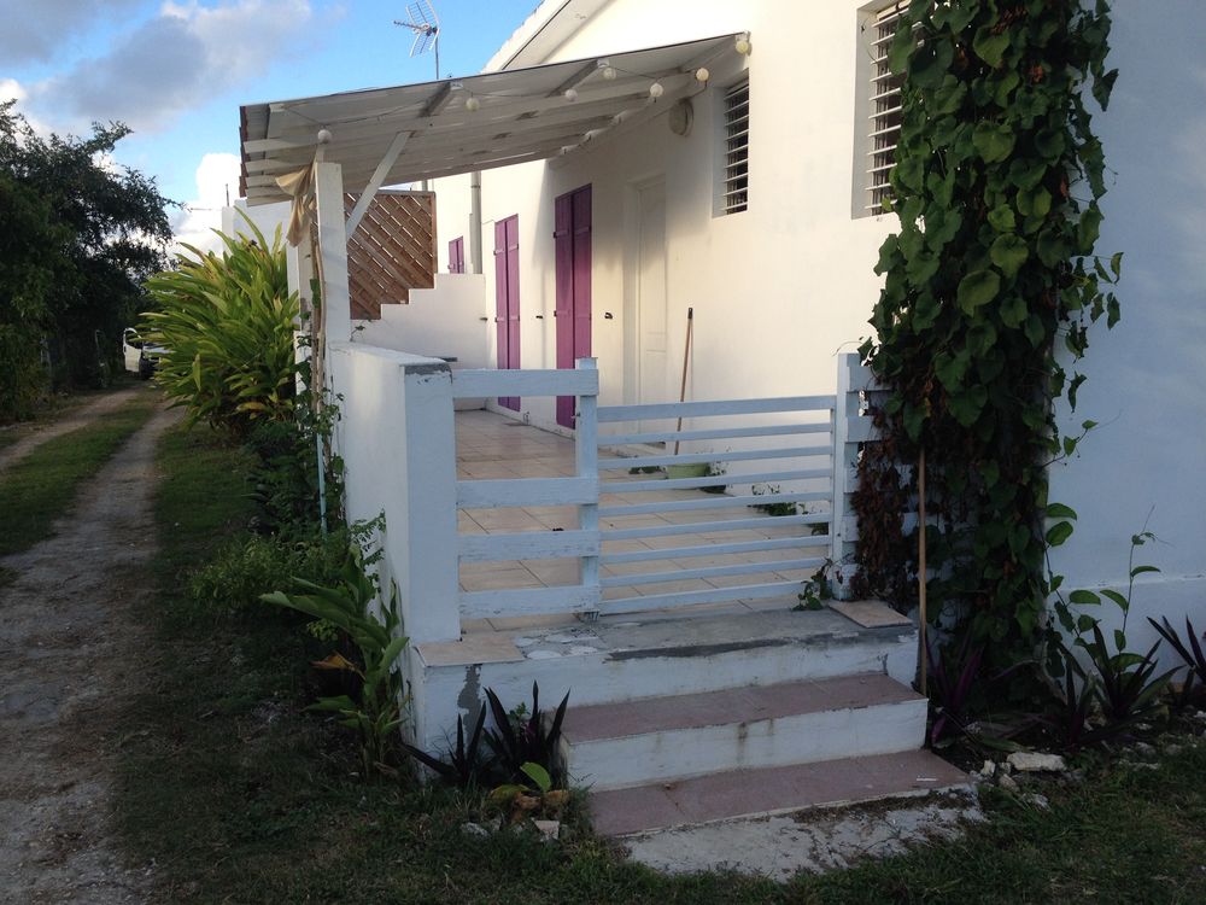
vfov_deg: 40.7
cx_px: 603
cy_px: 452
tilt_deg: -7.5
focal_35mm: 35
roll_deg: -0.2
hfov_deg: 52.6
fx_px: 1219
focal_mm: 4.28
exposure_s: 1/531
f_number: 2.4
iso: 50
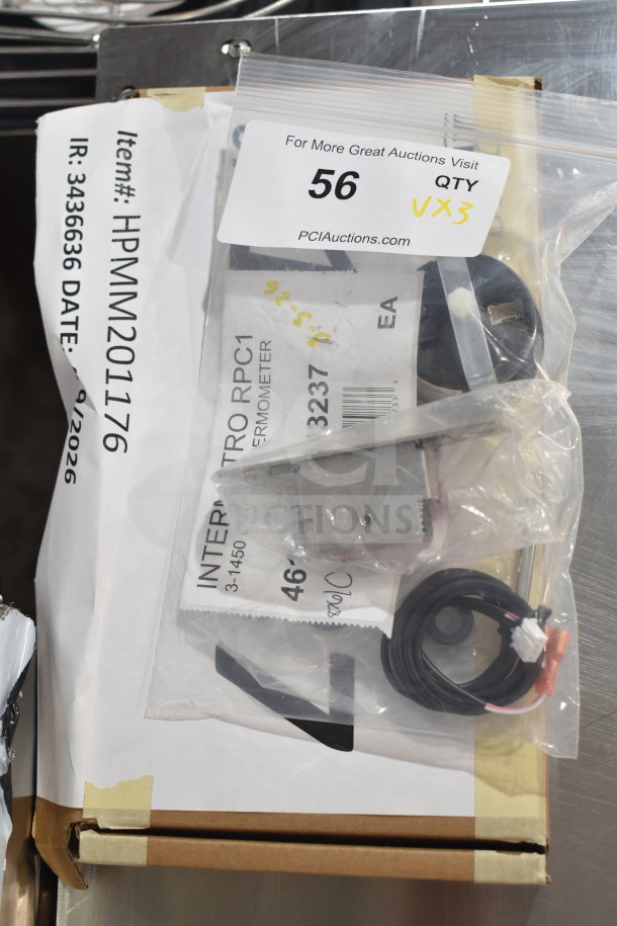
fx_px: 1311
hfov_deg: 26.5
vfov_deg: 38.9
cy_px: 463
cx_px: 308
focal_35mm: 51
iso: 500
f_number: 4.5
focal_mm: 34
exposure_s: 1/50
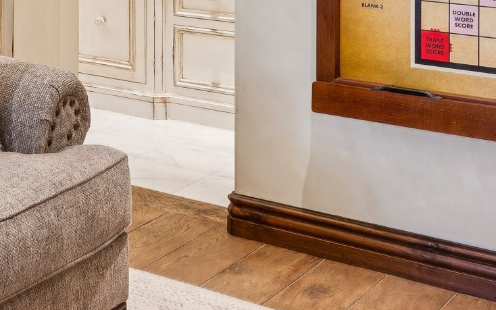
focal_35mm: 84
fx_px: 1142
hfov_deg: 22.1
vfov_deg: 14.5
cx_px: -146
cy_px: -151
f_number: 13
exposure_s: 2
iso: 100
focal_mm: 16.9
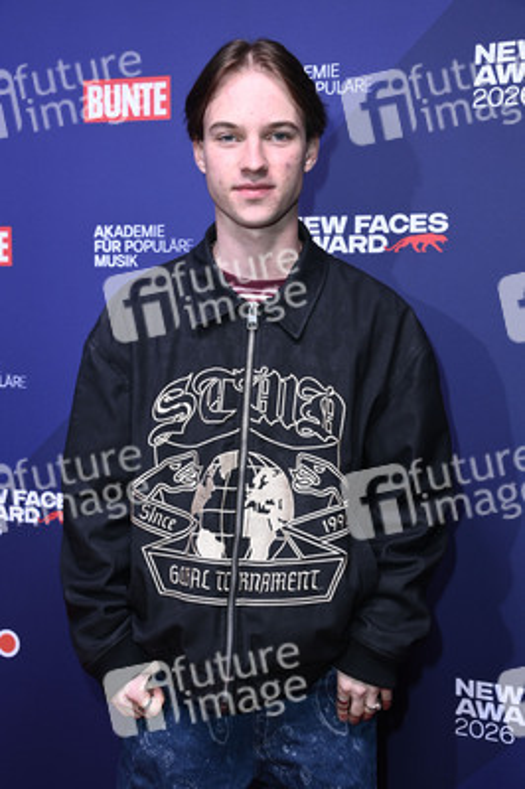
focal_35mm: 48
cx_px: 262
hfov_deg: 28.0
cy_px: 394
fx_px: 1052
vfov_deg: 41.1
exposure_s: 1/250
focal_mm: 48
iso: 1250
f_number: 5.6
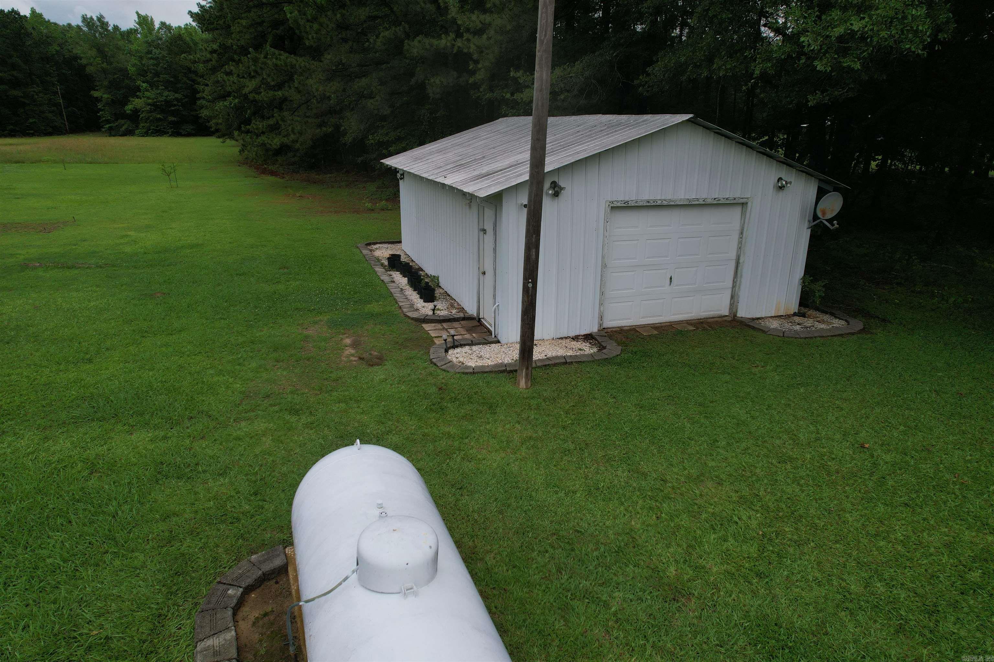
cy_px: 331
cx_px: 497
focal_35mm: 22
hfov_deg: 78.6
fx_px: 607
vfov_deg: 57.2
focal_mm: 8.38
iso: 100
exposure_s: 1/2000
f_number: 2.8
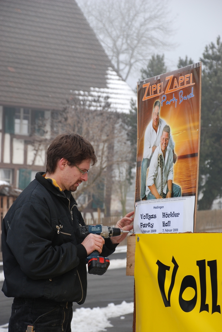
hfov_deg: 11.4
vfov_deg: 17.0
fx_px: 1107
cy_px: 166
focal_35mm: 120
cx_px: 111
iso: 200
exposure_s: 1/250
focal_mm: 80
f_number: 5.6
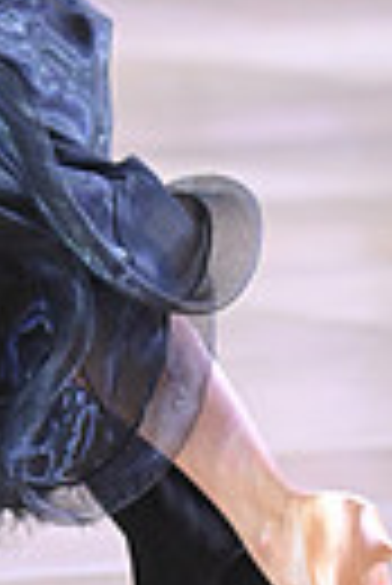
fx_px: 14562
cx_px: -300
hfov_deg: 1.5
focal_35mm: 894
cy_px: -225
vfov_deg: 2.3
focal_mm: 200
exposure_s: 1/400
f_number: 4
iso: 4000
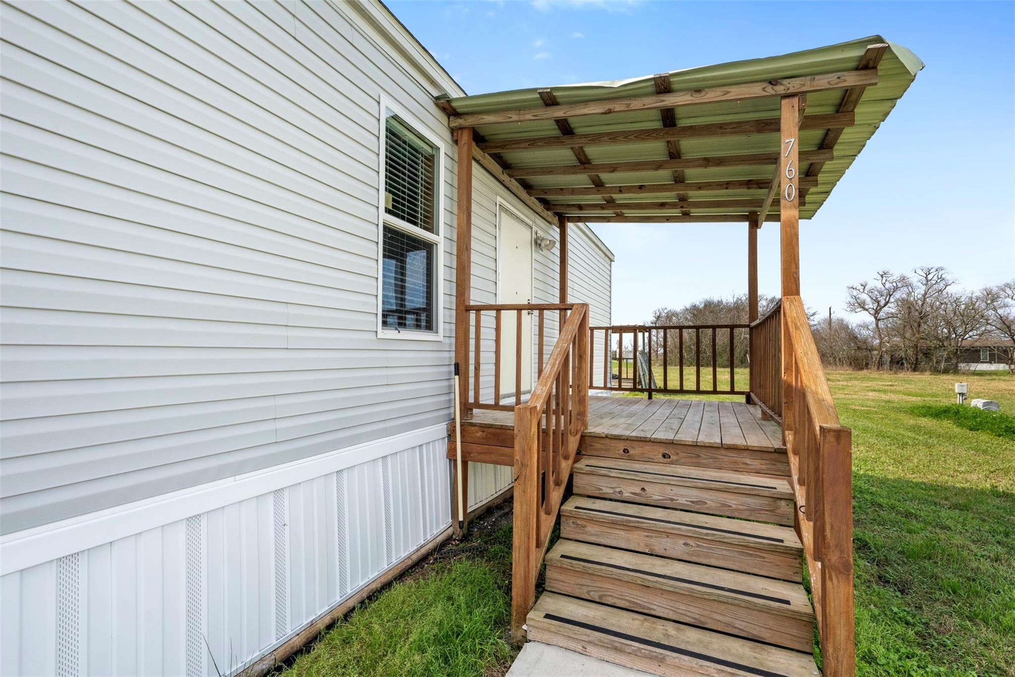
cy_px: 338
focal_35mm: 16
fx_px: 451
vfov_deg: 73.7
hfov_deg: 96.7
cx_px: 508
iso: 800
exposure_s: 1/800
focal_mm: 16
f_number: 9
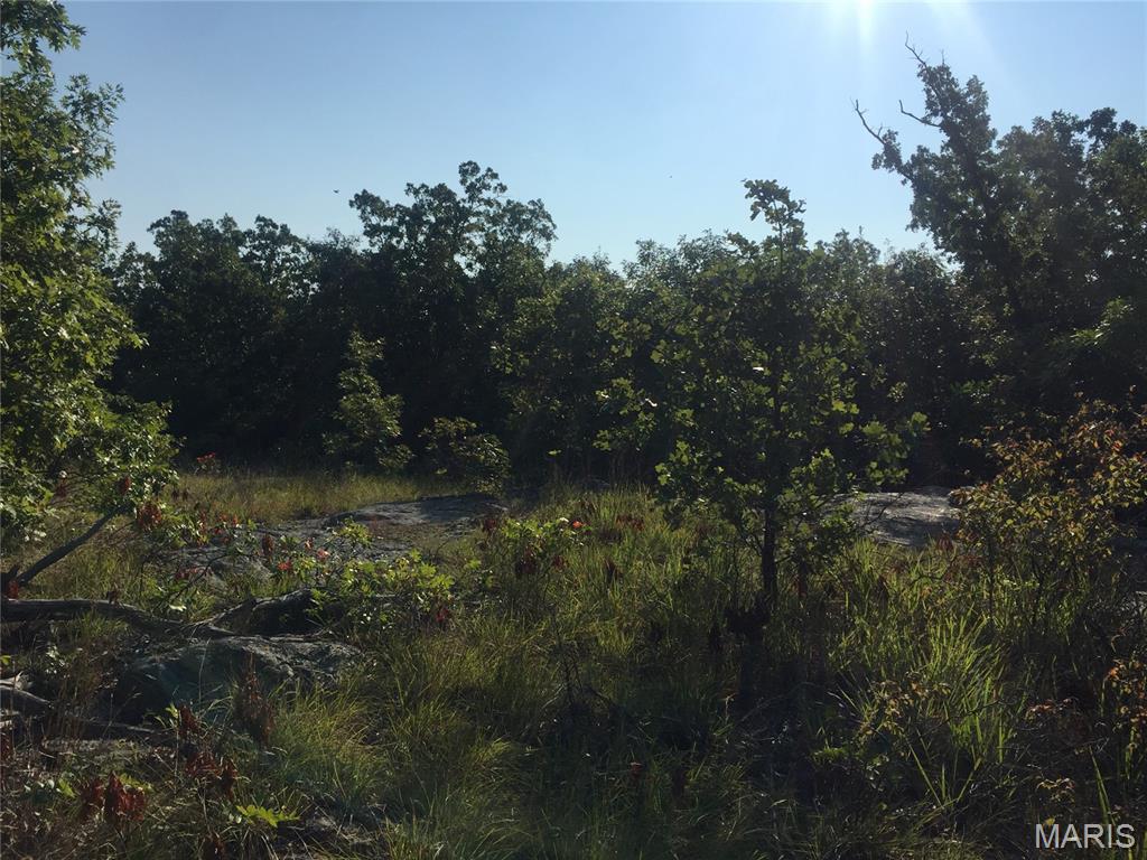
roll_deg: -1.0
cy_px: 430
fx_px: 961
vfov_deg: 48.2
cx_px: 574
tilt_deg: -1.9
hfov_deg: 61.7
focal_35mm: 29
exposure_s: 1/4950
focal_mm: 4.15
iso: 32
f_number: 2.2
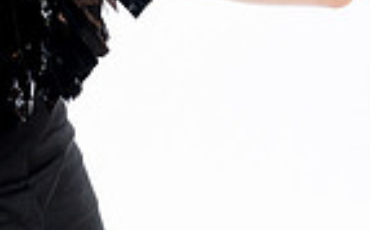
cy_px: -344
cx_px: -22
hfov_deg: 11.6
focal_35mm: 178
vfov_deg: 6.9
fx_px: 1793
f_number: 8
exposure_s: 1/250
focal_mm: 37
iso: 800
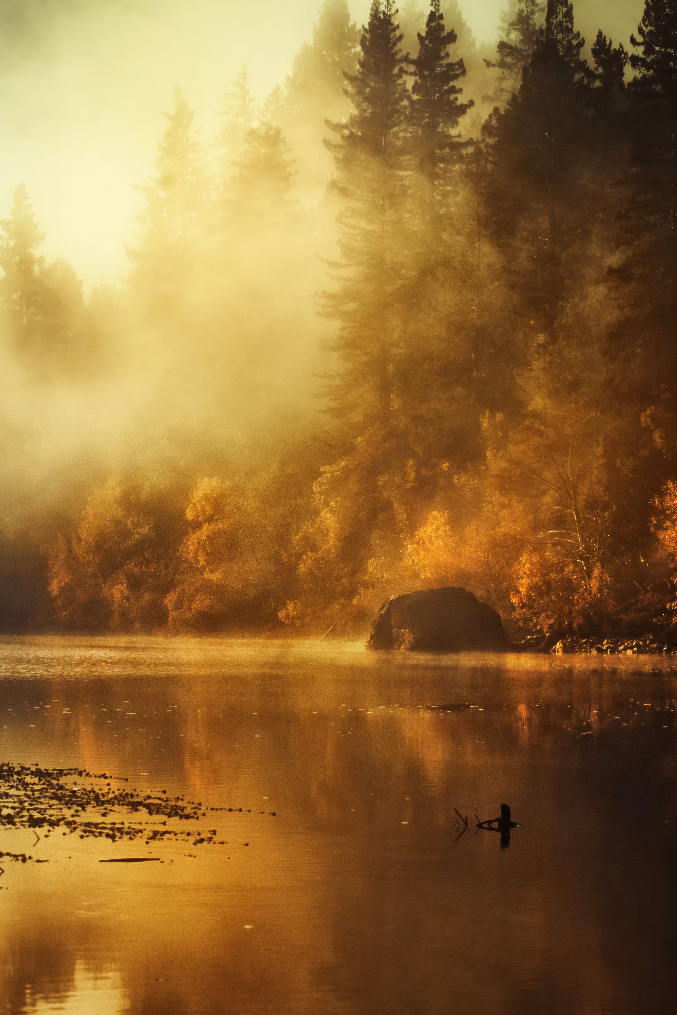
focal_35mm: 89
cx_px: 269
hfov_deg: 15.3
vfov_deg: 22.9
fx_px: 2510
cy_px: 559
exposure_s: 1/400
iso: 80
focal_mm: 70
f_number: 9
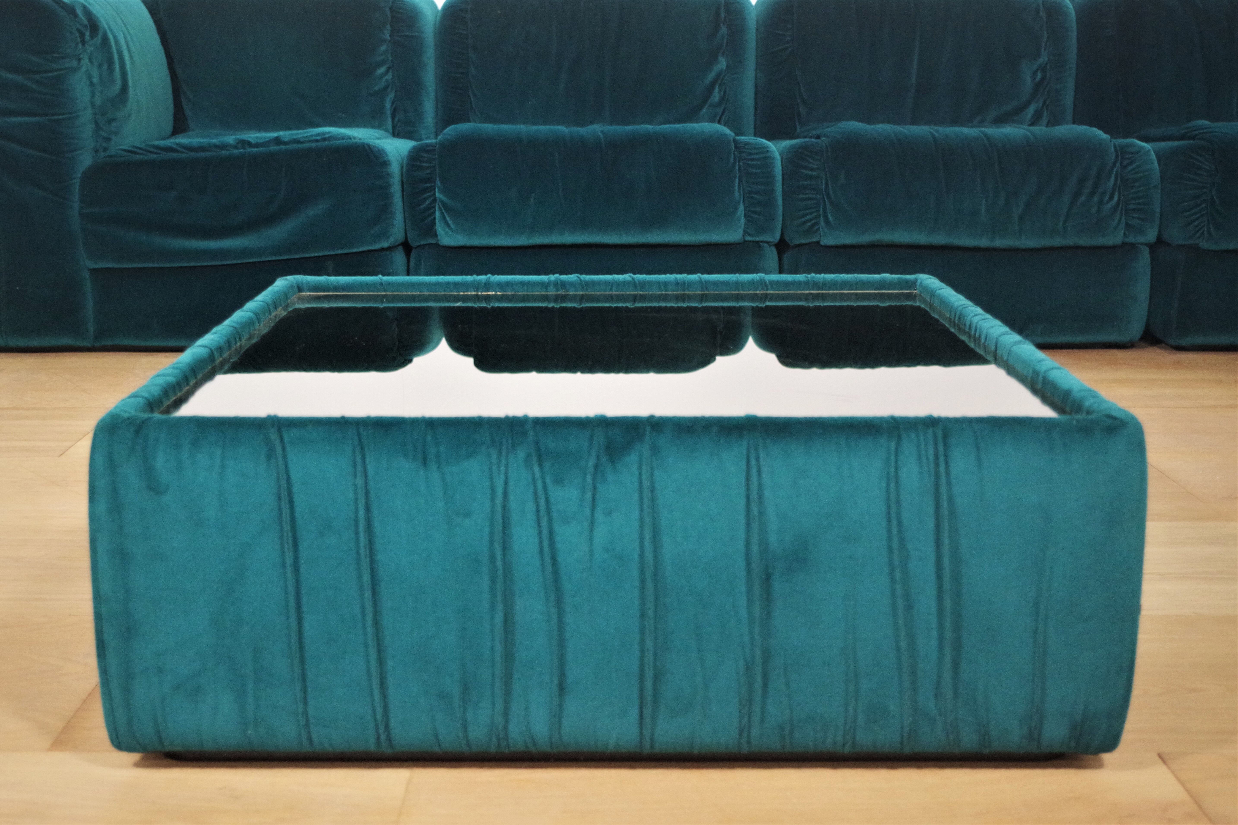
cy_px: 412
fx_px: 1582
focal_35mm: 46
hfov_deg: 42.7
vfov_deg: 29.2
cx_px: 619
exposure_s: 1/60
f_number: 4
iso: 1600
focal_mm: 30.63
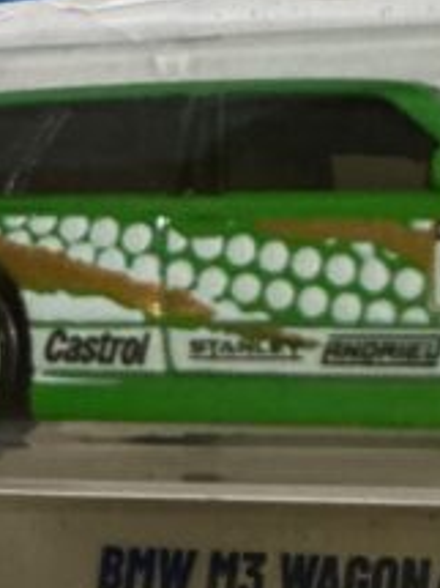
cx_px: 462
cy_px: -366
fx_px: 1832
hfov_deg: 13.5
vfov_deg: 16.2
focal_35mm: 108
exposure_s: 1/30
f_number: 1.8
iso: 320
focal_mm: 3
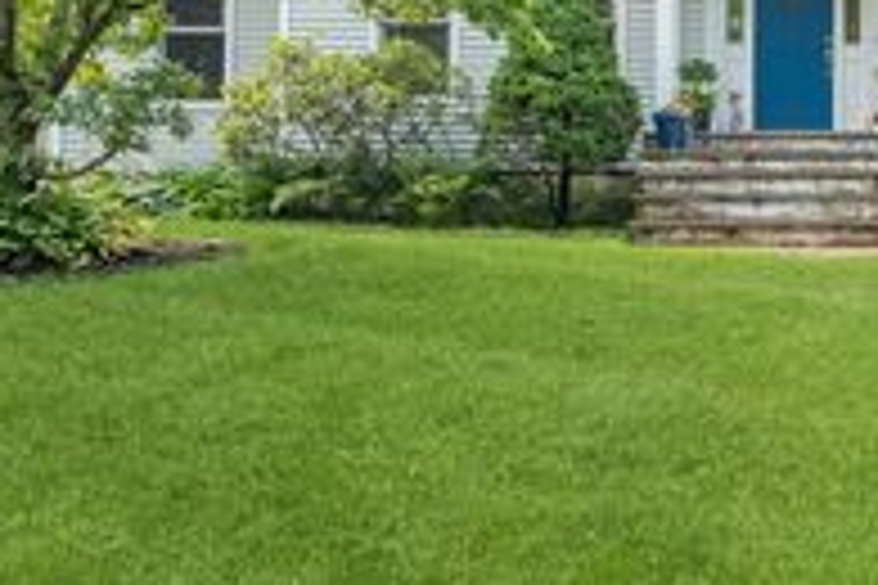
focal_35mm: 41
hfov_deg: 44.2
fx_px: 1000
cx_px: 747
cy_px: 124
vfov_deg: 31.8
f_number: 5.6
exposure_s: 1/250
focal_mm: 16
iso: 400
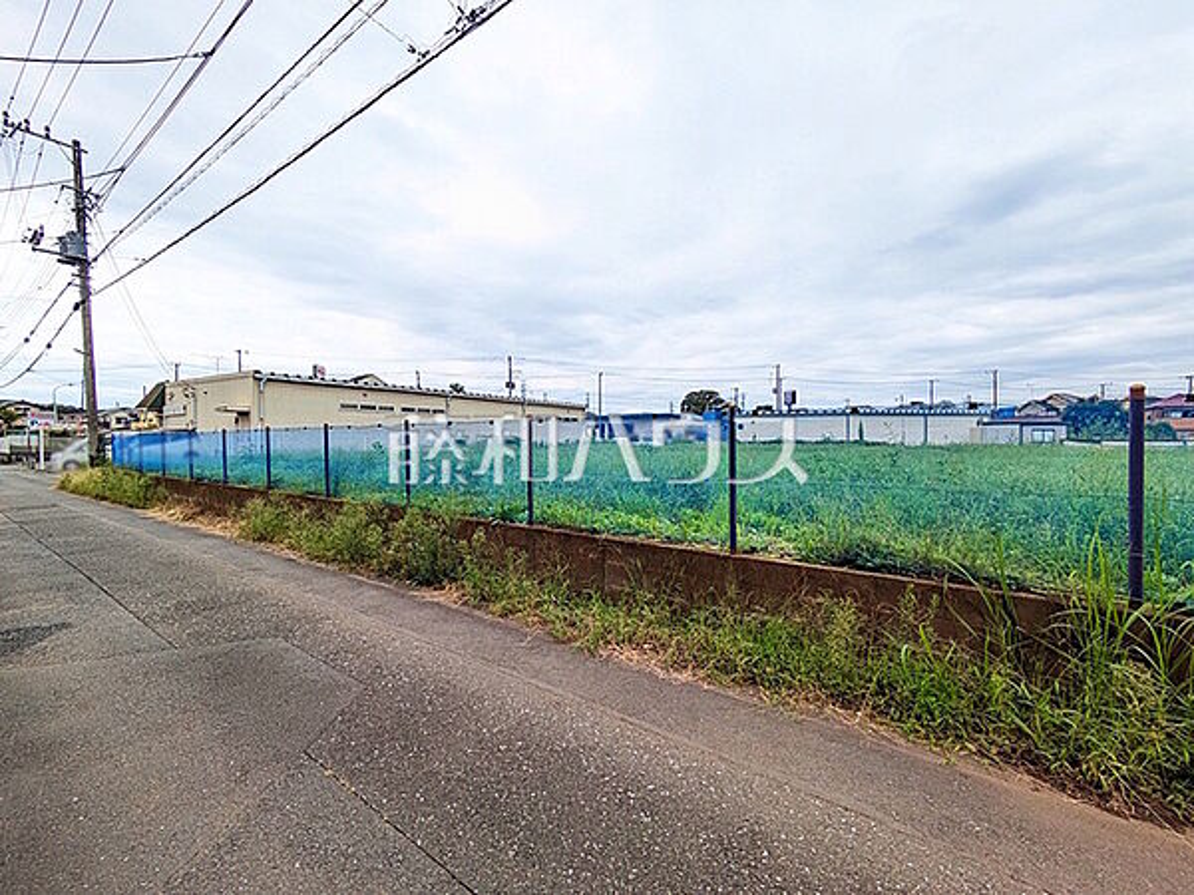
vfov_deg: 85.7
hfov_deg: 102.1
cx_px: 597
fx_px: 483
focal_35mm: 14
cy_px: 448
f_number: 2.2
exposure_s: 1/982
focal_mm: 1.83
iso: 49
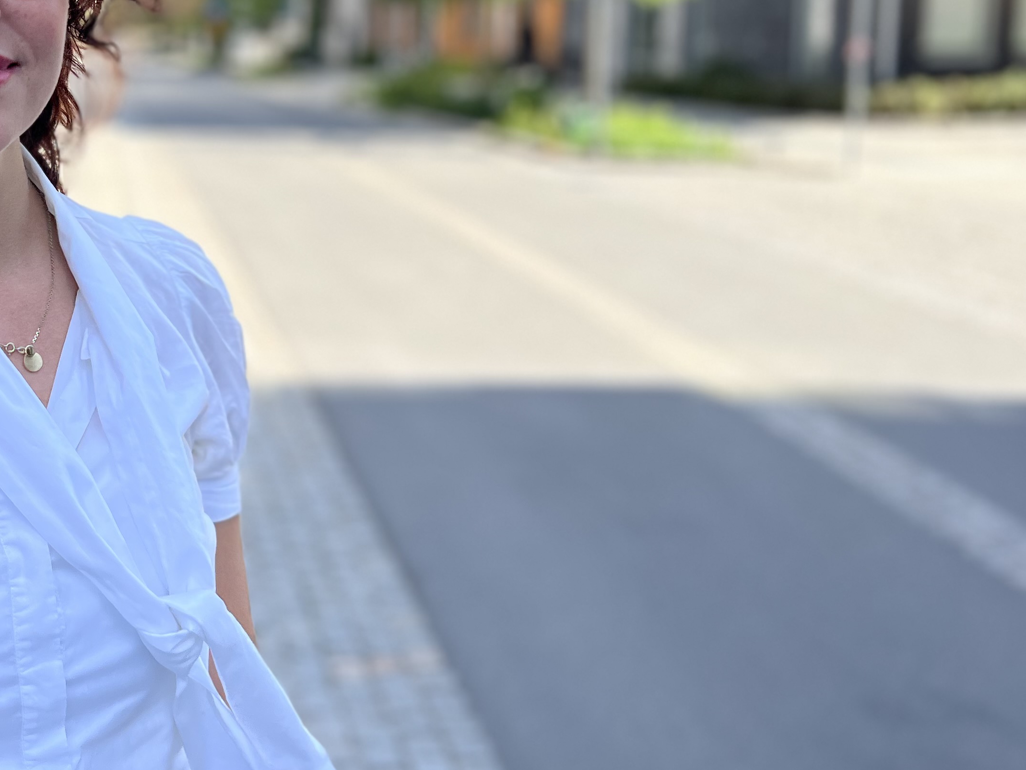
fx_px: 1453
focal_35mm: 49
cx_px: 106
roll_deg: +2.0
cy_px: 211
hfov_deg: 36.5
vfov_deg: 29.3
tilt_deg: -8.0
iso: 50
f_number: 1.5
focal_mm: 5.7
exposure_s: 1/2841
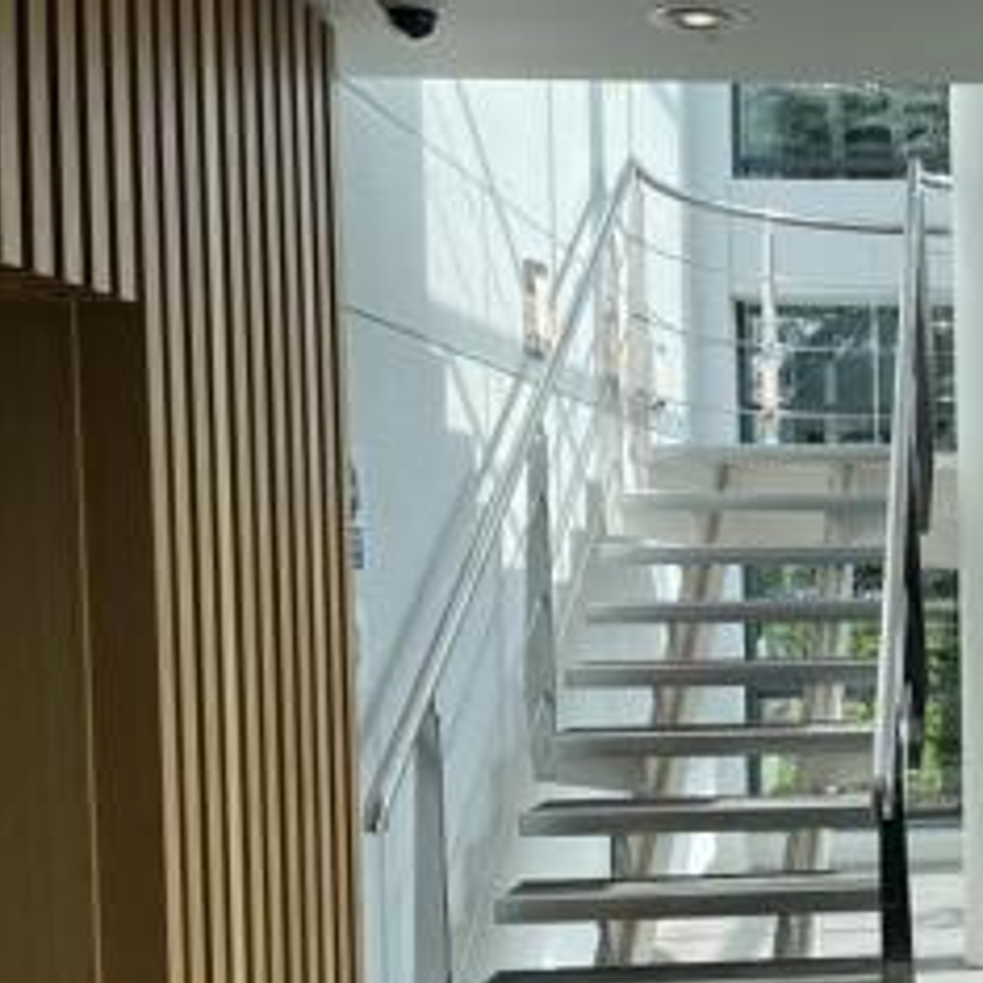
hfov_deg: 27.0
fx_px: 1831
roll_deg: +0.5
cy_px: 613
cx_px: 1140
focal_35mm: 57
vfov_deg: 29.9
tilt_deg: -2.1
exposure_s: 1/772
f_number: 1.6
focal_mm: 5.1
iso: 50
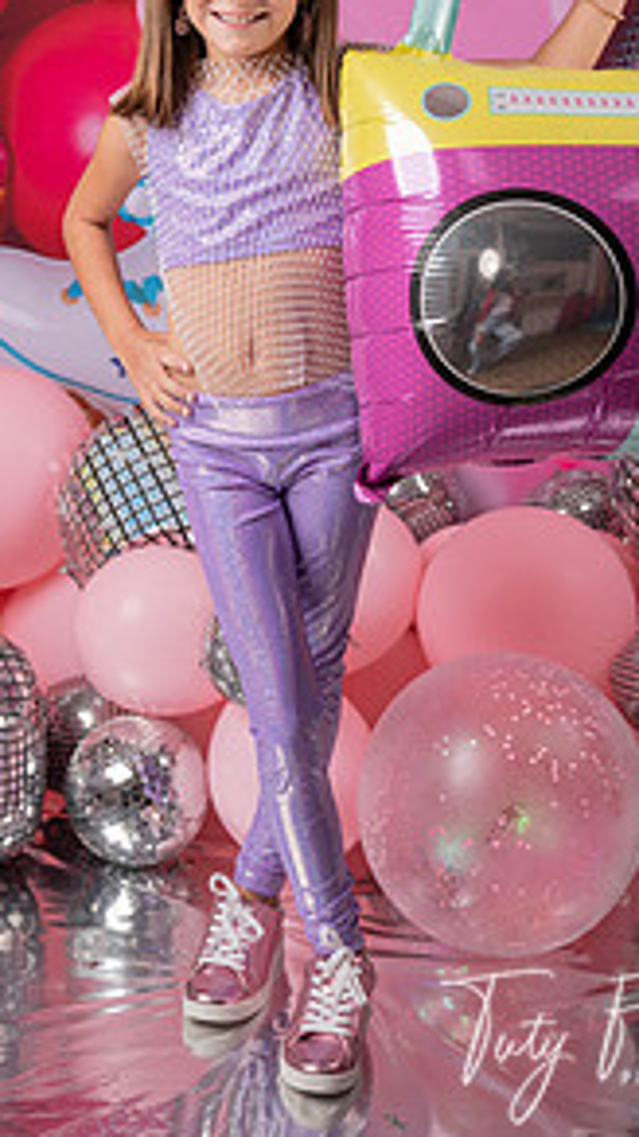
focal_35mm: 63
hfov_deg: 19.1
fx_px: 1900
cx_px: 277
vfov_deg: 32.7
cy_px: 292
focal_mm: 39
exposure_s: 1/100
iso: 64
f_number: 4
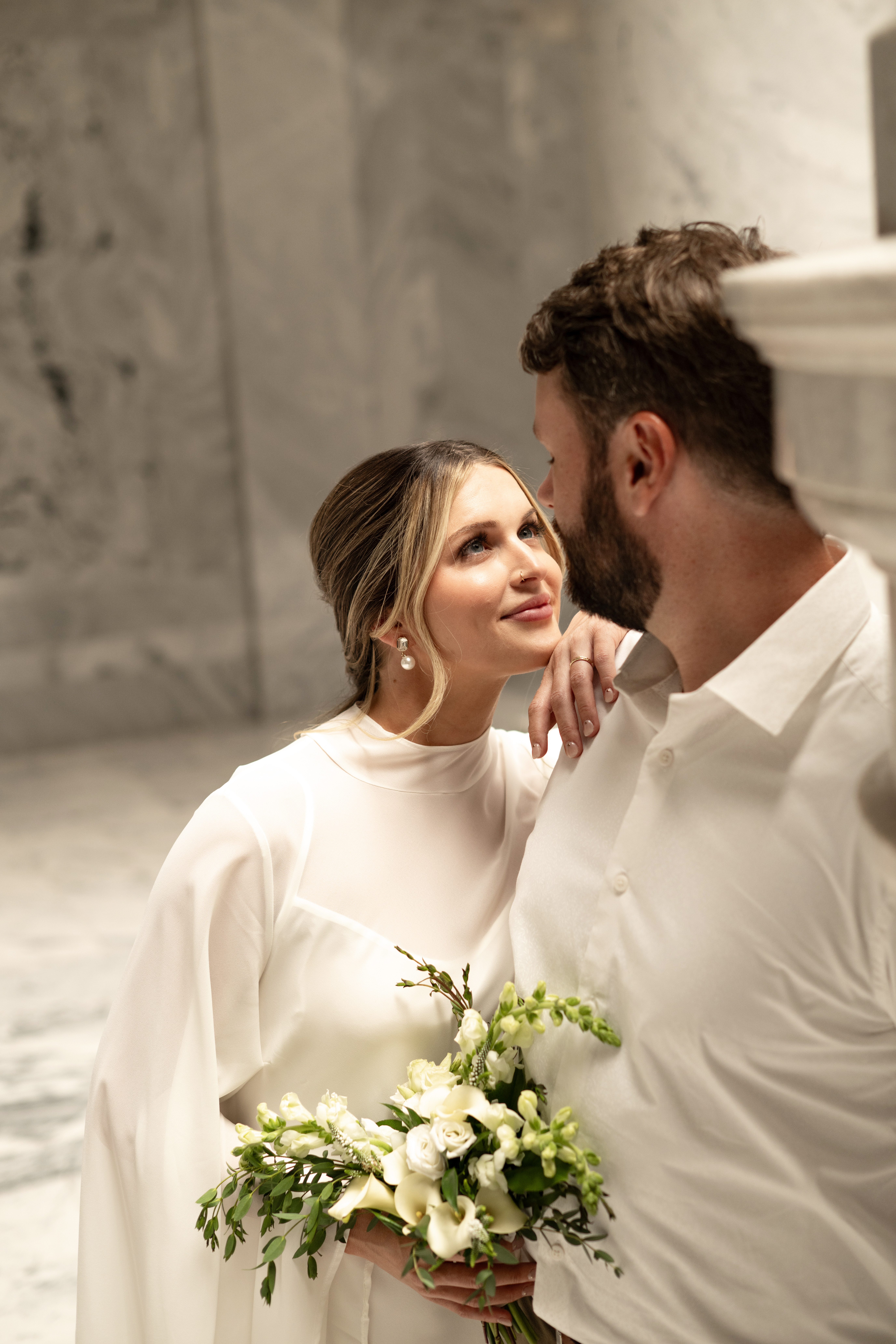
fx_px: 1867
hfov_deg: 27.0
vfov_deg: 39.6
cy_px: 672
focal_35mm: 50
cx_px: 448
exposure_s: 1/1000
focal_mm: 50
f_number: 2.5
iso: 400
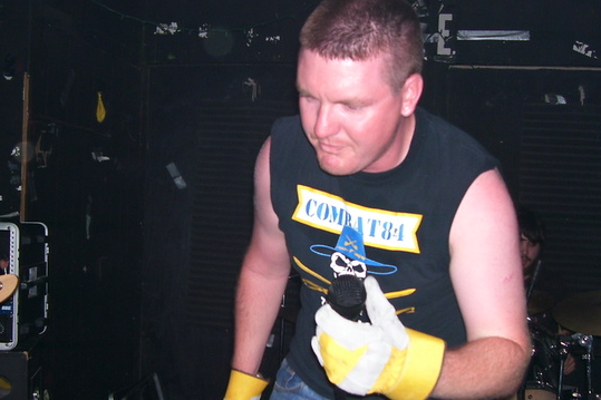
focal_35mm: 52
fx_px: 868
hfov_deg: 38.2
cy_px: 236
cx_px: 292
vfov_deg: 25.9
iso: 80
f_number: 2.7
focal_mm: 5.6
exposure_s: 1/60
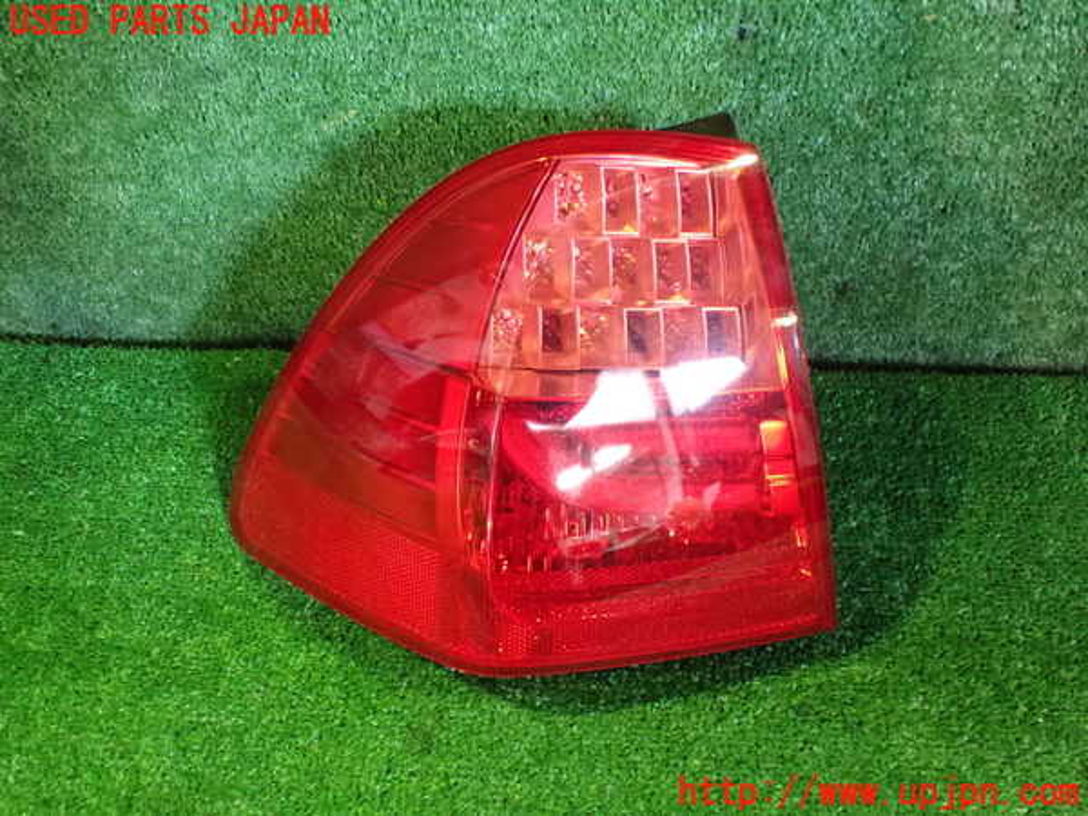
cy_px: 408
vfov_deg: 46.8
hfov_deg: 60.0
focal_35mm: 30
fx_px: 943
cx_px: 544
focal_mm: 5.4
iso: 1250
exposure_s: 1/30
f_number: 2.3
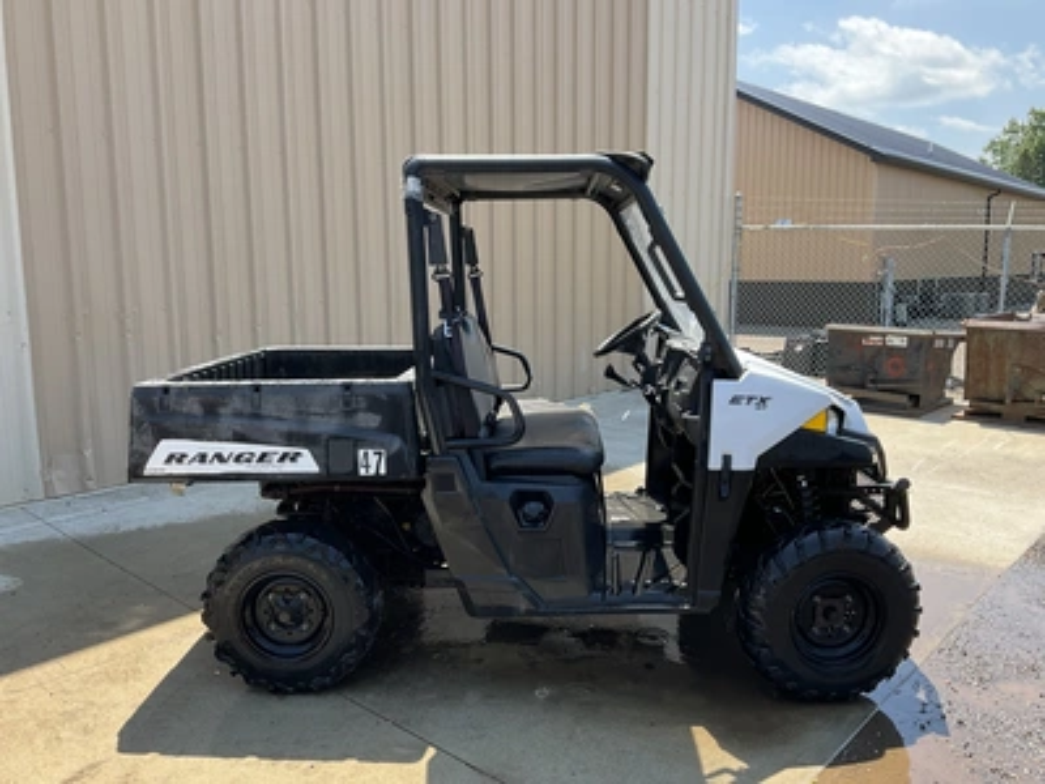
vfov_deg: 48.2
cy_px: 392
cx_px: 522
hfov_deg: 61.7
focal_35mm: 29
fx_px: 875
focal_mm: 3
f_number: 1.8
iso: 25
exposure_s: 1/514
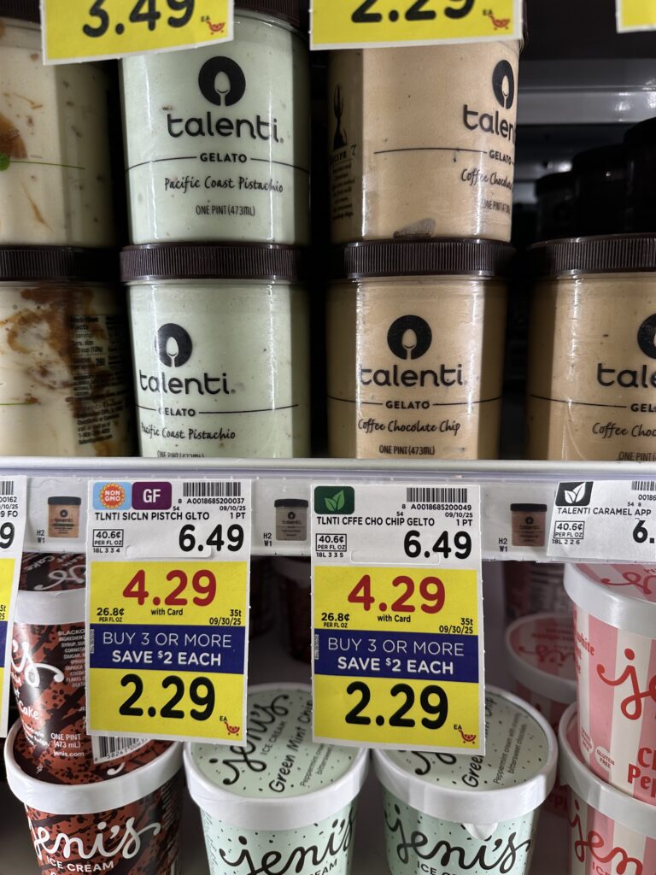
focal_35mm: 24
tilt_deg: -12.4
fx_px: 606
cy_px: 438
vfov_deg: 71.6
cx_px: 328
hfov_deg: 56.8
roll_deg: -1.6
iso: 80
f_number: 1.78
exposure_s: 1/120
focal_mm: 6.86
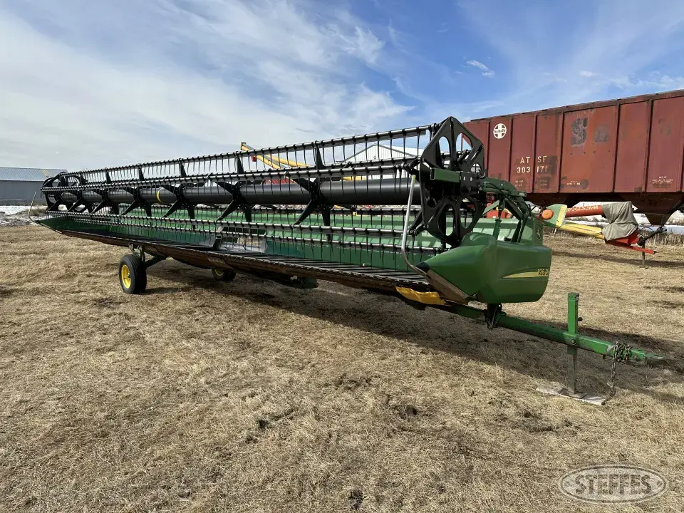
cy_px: 256
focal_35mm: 24
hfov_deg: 71.6
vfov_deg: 56.8
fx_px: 474
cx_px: 342
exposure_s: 1/4762
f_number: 1.78
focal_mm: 6.86
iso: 80
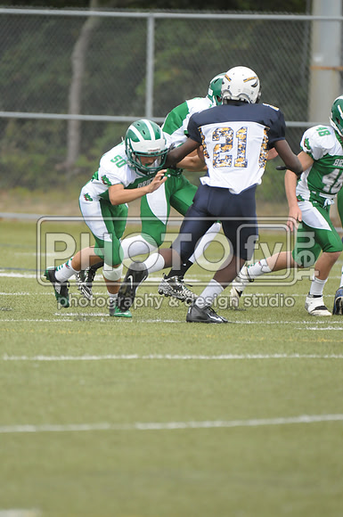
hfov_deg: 2.7
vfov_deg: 4.0
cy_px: 258
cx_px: 172
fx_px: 7310
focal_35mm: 510
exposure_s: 1/3200
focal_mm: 340
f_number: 4
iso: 1600
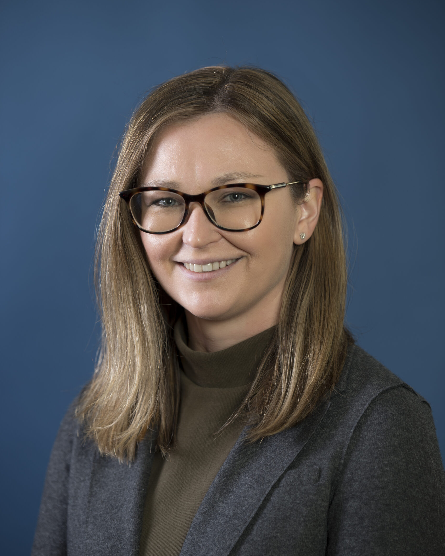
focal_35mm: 164
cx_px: 222
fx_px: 2700
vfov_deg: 11.8
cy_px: 282
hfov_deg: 9.4
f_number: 3.2
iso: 125
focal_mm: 145
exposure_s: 1/125
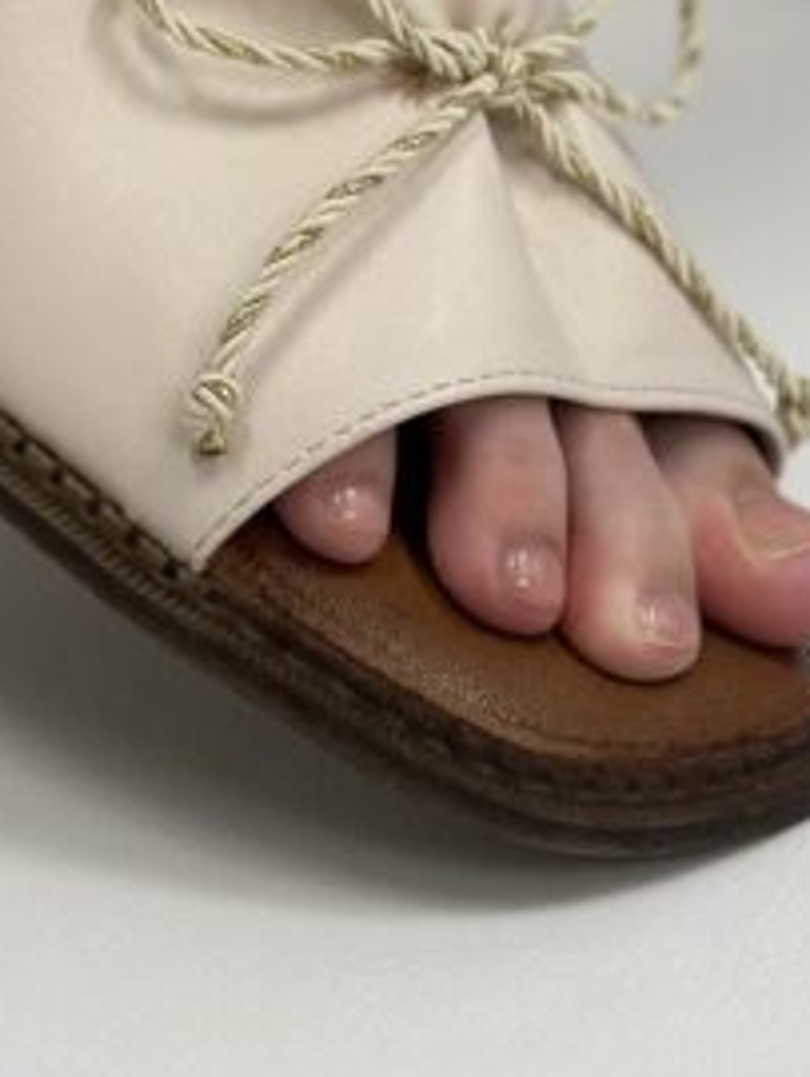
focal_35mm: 142
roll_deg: +4.4
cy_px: -263
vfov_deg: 13.5
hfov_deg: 10.5
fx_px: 4423
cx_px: 339
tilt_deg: -16.4
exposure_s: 1/100
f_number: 1.78
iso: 125
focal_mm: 6.86
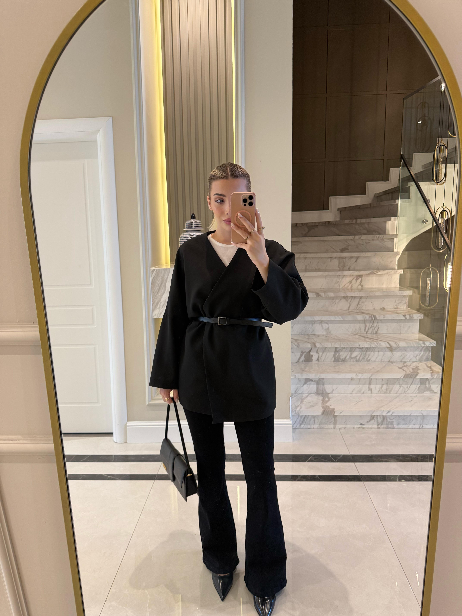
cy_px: 308
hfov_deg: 56.8
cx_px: 231
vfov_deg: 71.6
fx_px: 427
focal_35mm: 24
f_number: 1.78
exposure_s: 1/93
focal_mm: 6.76
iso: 200
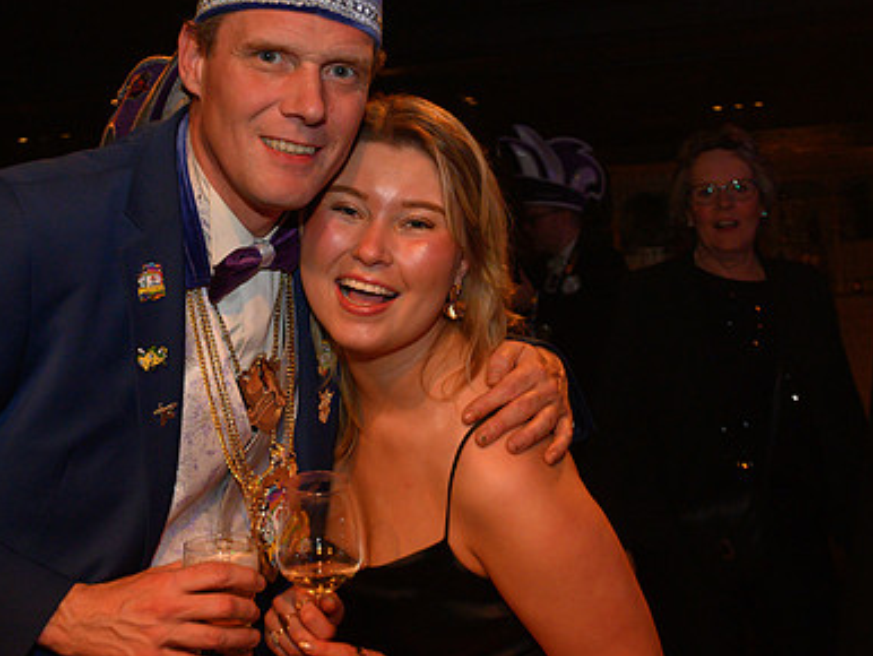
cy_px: 268
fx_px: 1312
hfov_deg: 36.8
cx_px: 416
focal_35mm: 52
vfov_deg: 28.0
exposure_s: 1/160
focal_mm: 24
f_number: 5.6
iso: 640
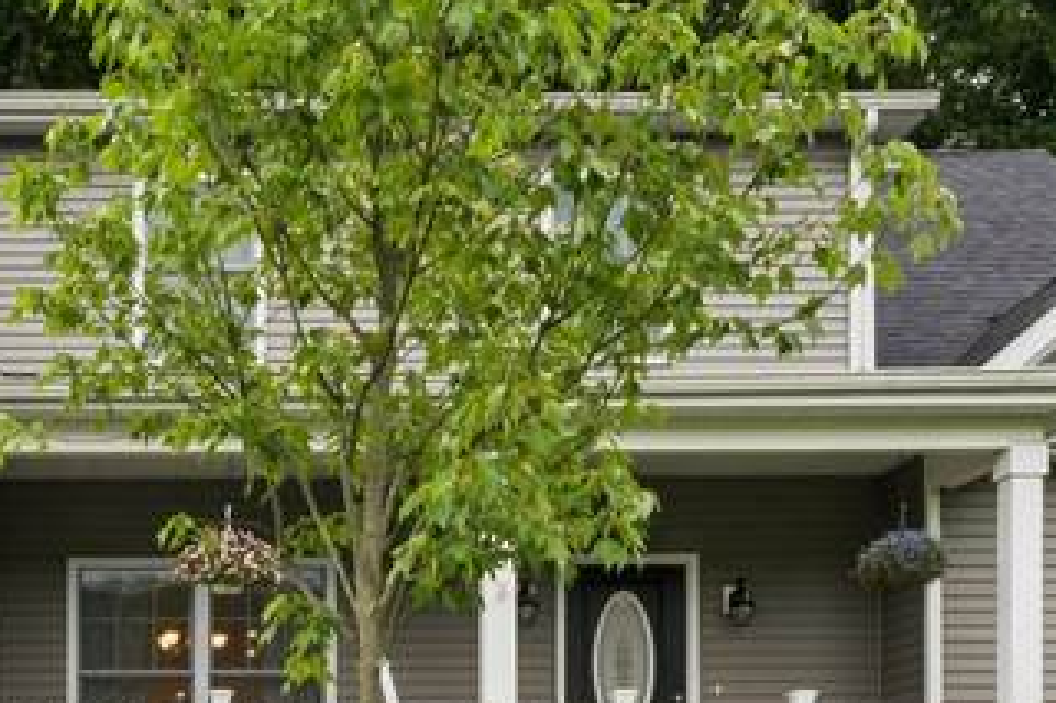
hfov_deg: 34.1
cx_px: 148
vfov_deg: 22.3
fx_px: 1642
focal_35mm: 56
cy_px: 837
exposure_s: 1/1.67
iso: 100
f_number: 22
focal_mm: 14
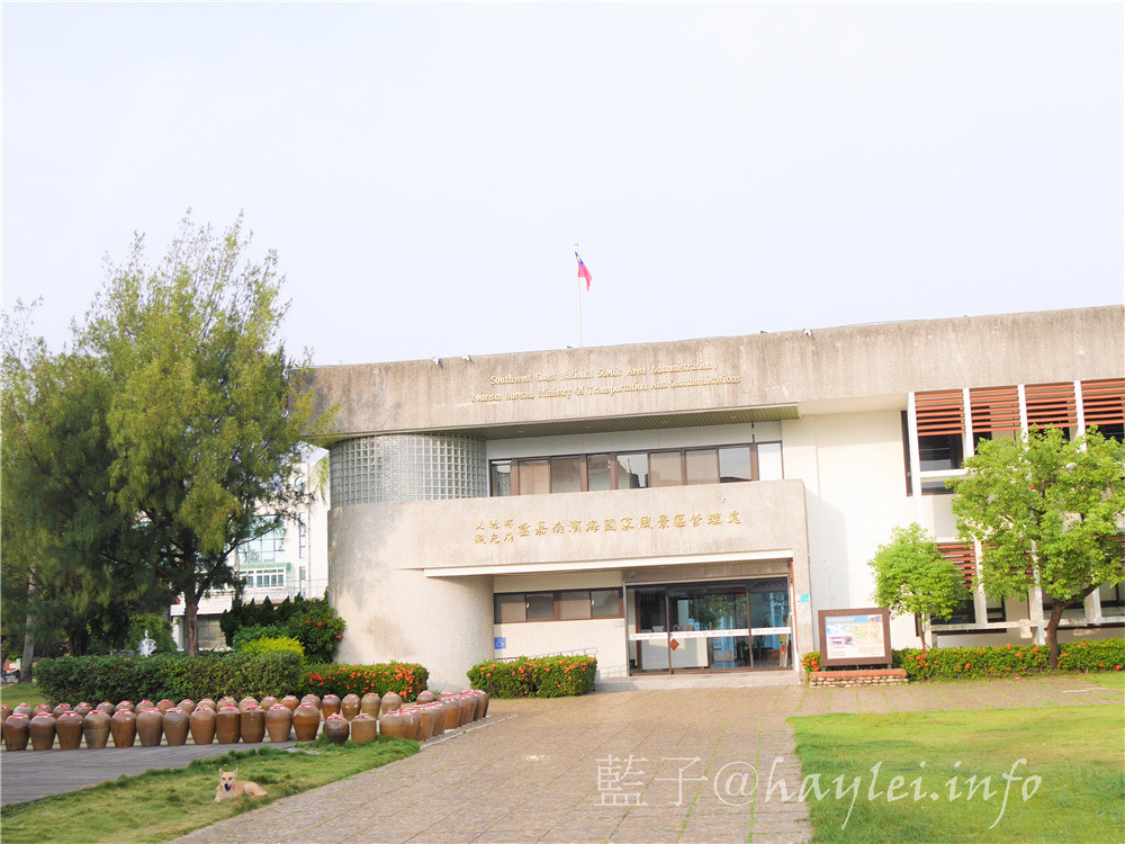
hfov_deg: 54.0
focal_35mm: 34
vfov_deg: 41.8
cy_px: 422
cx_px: 562
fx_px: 1105
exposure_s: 1/250
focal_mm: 17
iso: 200
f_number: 5.6
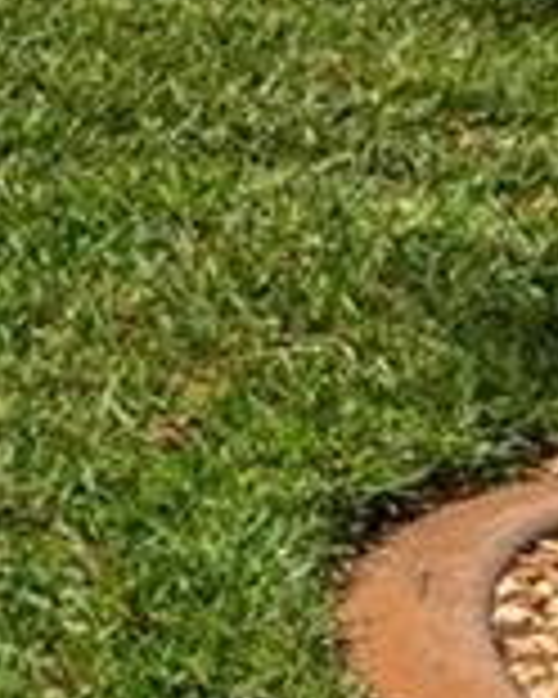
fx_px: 3592
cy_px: -446
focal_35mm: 174
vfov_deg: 10.6
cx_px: -1953
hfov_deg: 6.4
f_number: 8
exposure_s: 1/400
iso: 400
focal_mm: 18
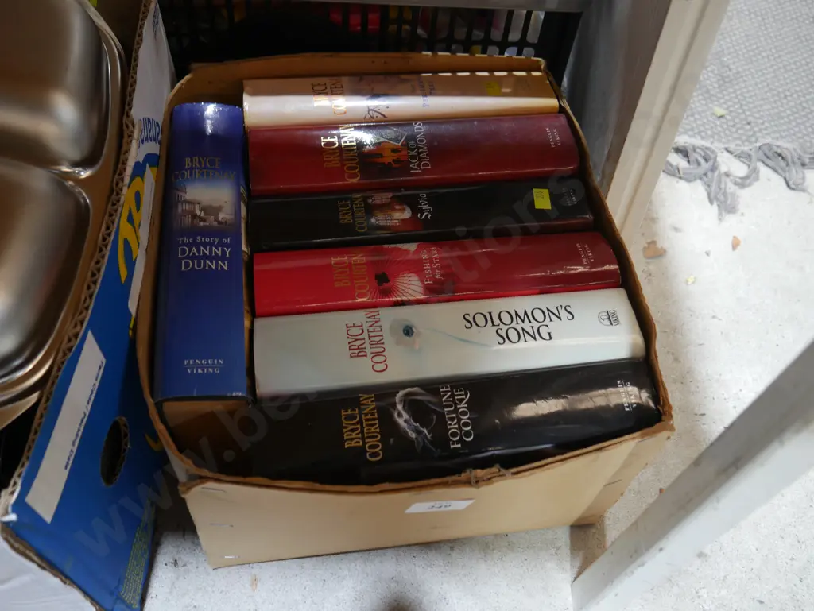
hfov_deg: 56.8
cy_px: 306
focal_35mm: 32
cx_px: 407
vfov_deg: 44.2
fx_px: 753
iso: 500
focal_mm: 16
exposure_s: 1/60
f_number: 3.6
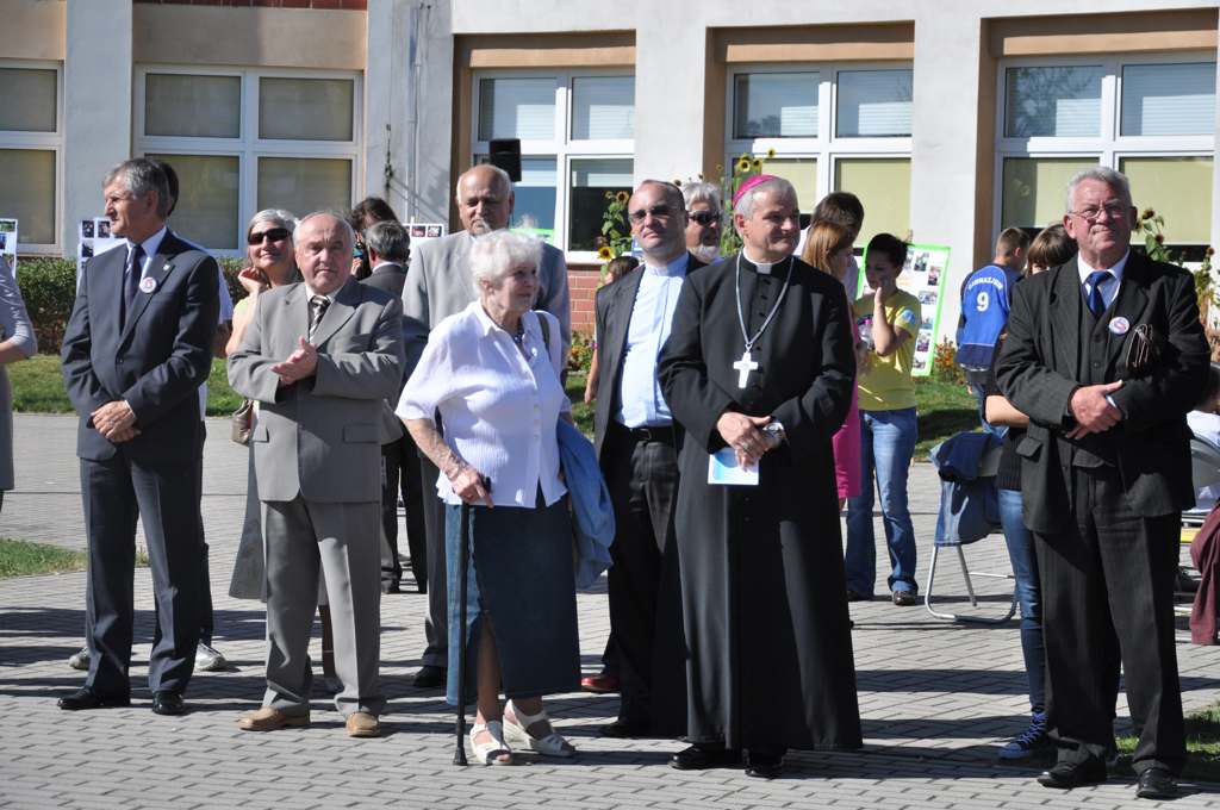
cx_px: 610
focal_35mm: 87
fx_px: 2945
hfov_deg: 23.4
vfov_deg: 15.7
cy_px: 405
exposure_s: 1/3000
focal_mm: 58
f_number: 5
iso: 500
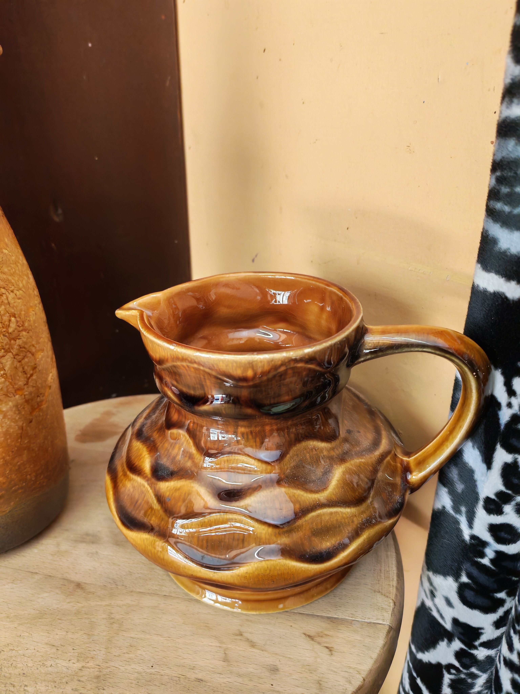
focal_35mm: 27
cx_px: 260
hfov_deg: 51.4
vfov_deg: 65.3
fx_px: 541
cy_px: 347
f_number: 1.9
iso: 2000
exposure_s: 1/100
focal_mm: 6.12
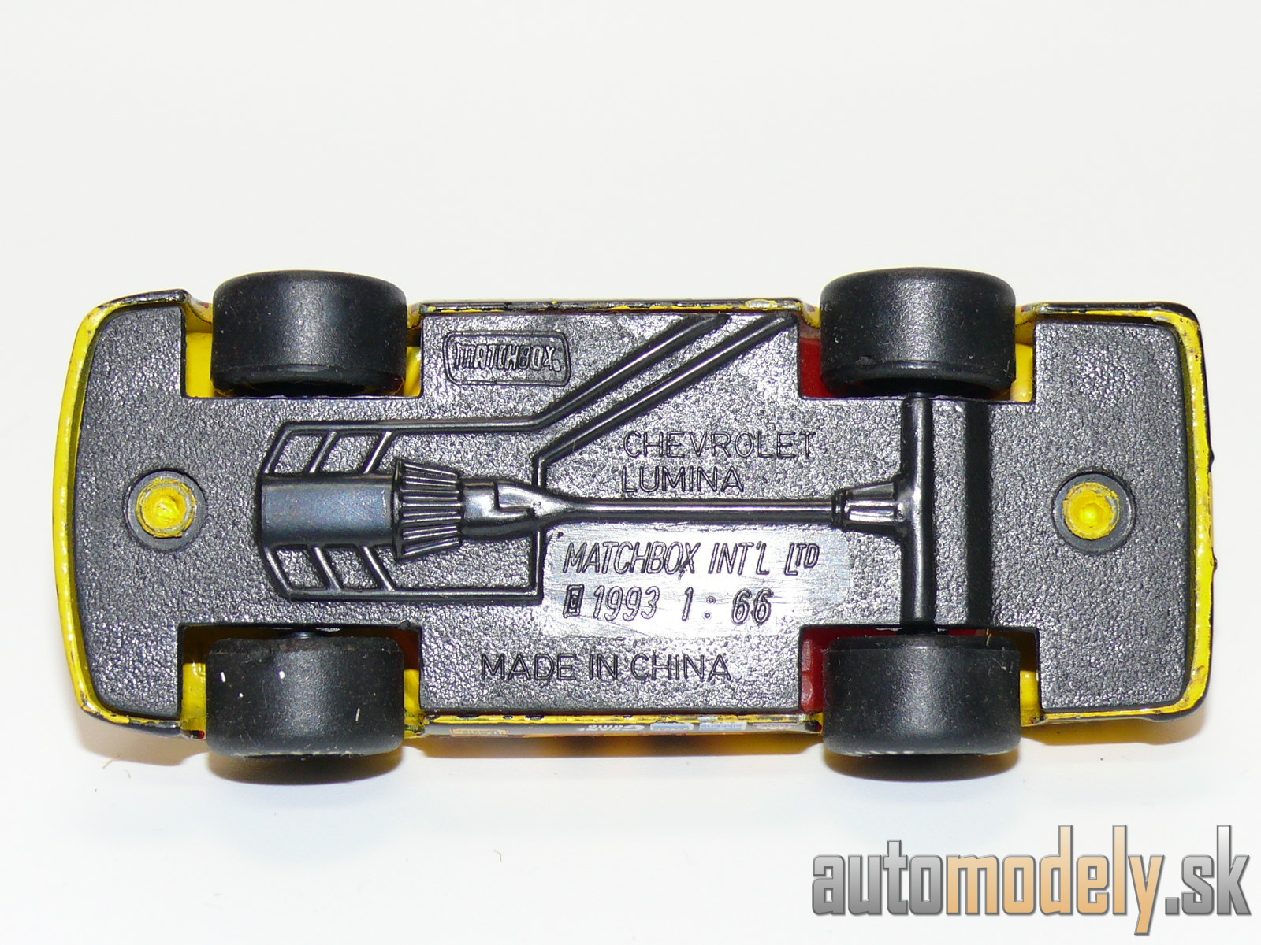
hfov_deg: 18.7
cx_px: 630
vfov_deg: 14.1
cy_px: 472
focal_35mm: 105
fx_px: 3825
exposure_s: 1/30
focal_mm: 13.7
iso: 100
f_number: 4
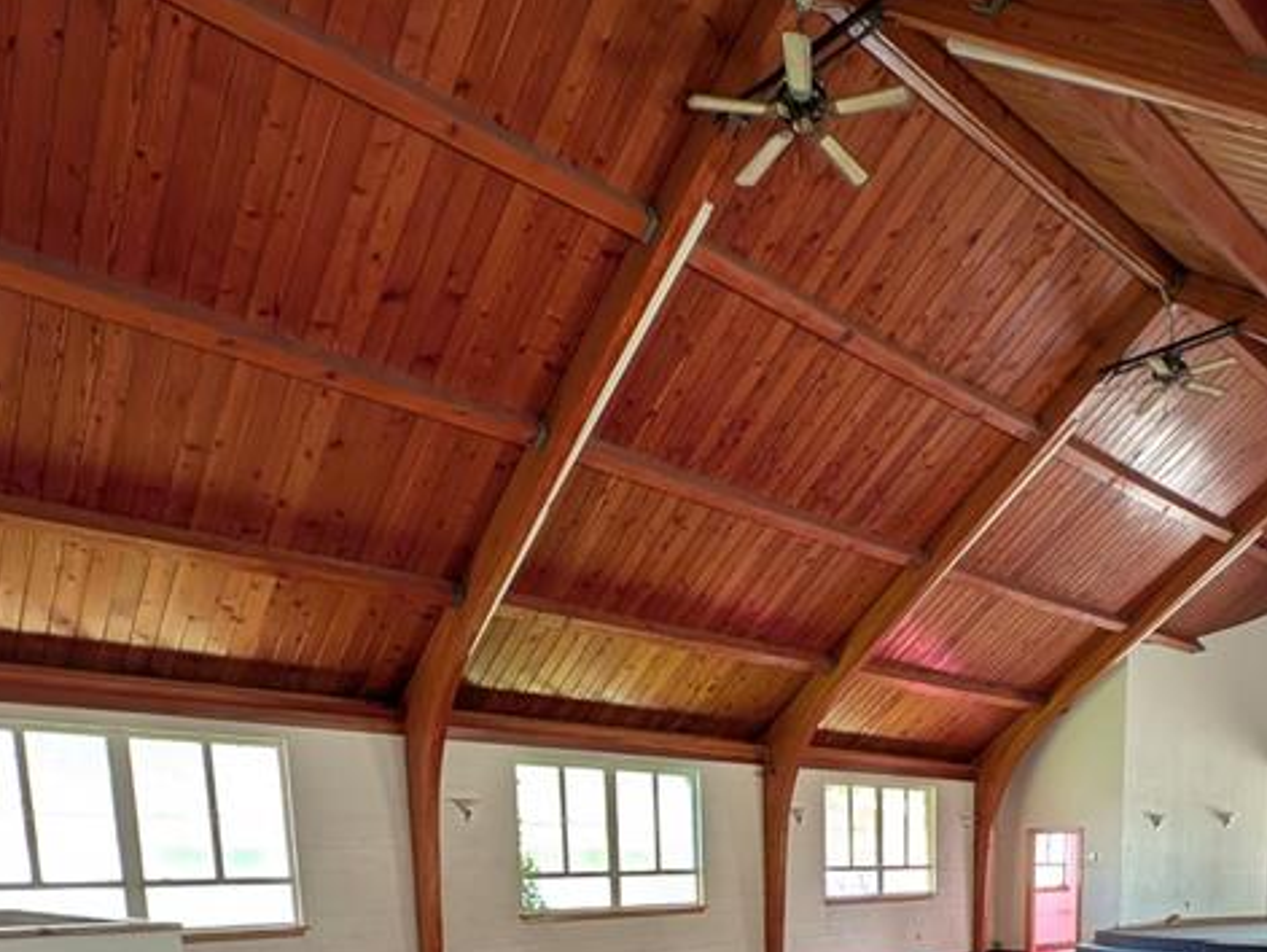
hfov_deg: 66.3
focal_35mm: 26
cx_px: 791
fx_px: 952
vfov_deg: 42.7
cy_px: 1025
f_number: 1.95
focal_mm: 2.23
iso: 105
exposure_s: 1/50.6
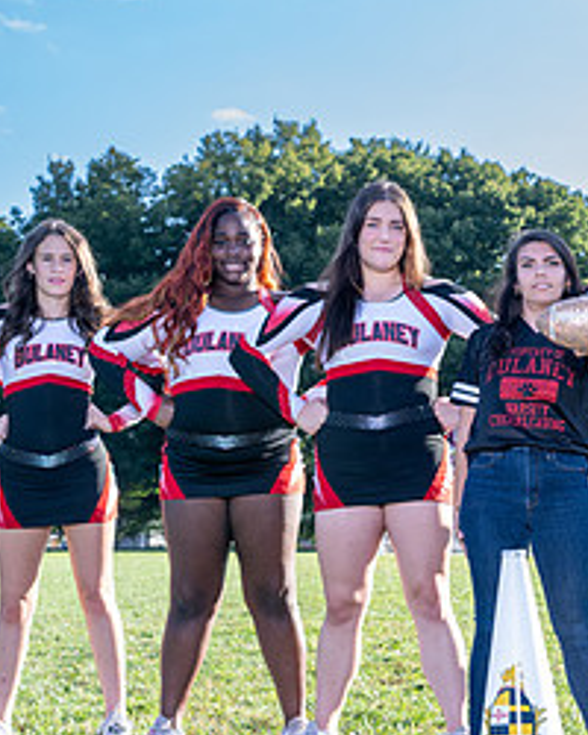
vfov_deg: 19.2
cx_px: 588
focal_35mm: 100
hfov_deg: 15.1
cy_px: 356
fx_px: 2175
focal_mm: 40
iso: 100
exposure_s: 1/125
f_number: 5.6
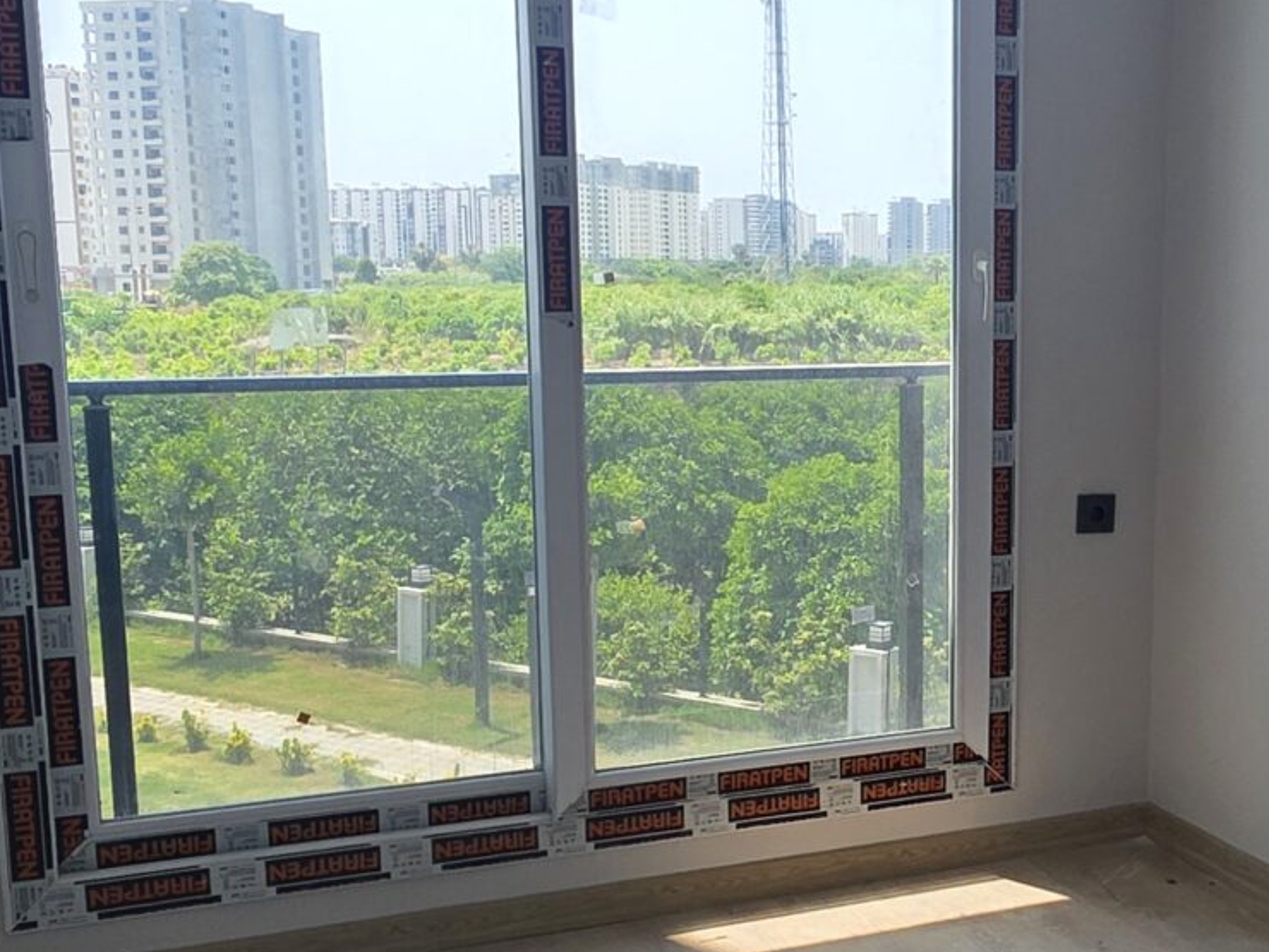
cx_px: 948
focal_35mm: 45
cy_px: 537
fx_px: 1650
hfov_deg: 40.9
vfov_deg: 32.1
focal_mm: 2.2
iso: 40
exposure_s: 1/535
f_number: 1.9
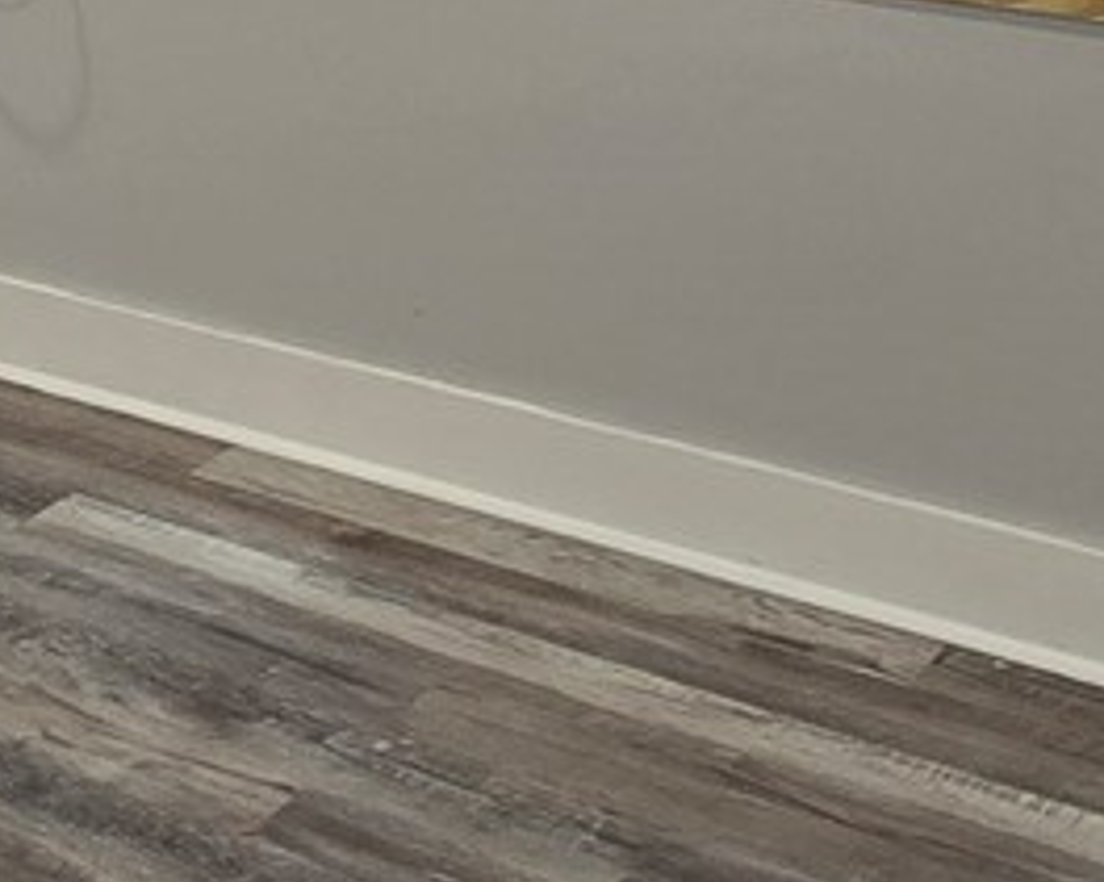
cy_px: -46
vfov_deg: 19.2
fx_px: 2515
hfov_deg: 21.5
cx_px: -456
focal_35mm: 77
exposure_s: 1/60
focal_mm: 2.2
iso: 100
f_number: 2.2
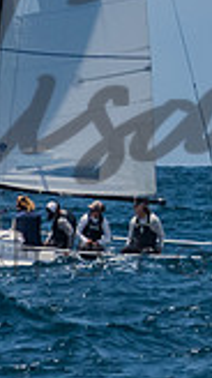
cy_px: 83
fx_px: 12948
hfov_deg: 0.9
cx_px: 461
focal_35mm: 1293
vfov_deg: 1.7
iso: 640
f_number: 14
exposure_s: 1/1600
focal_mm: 230
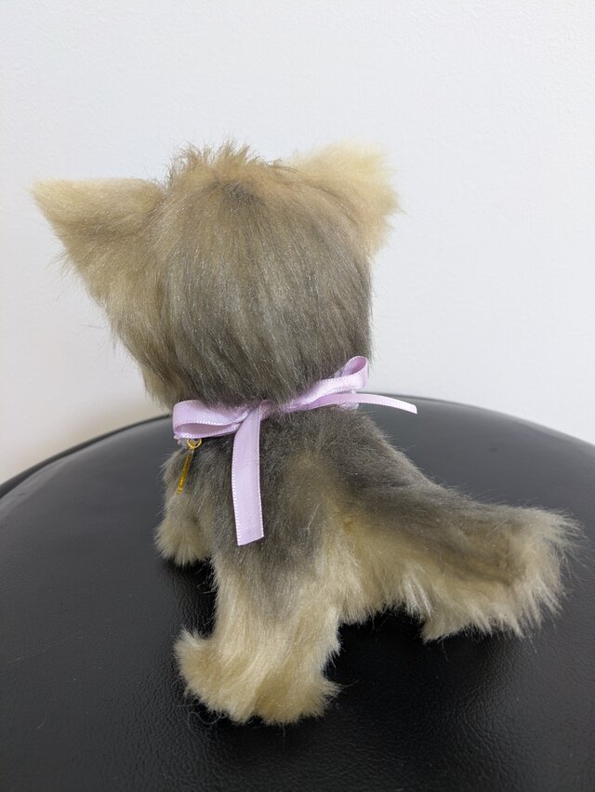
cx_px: 298
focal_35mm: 25
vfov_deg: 69.4
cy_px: 396
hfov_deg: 54.9
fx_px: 572
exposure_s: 1/25
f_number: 1.89
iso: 204
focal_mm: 5.43
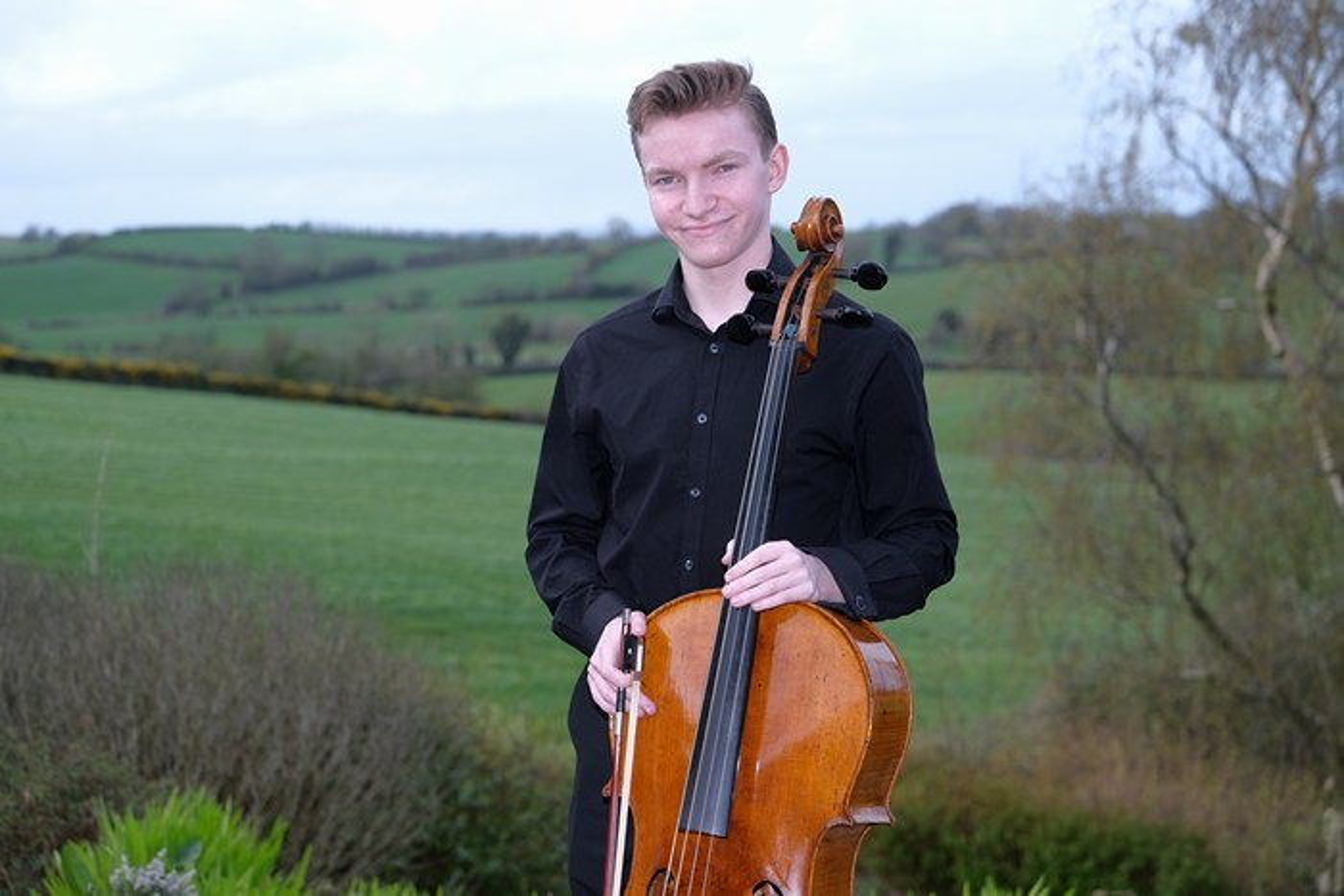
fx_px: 2800
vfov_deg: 18.2
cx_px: 672
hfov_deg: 27.0
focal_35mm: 75
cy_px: 448
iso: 400
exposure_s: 1/900
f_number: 3.6
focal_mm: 50
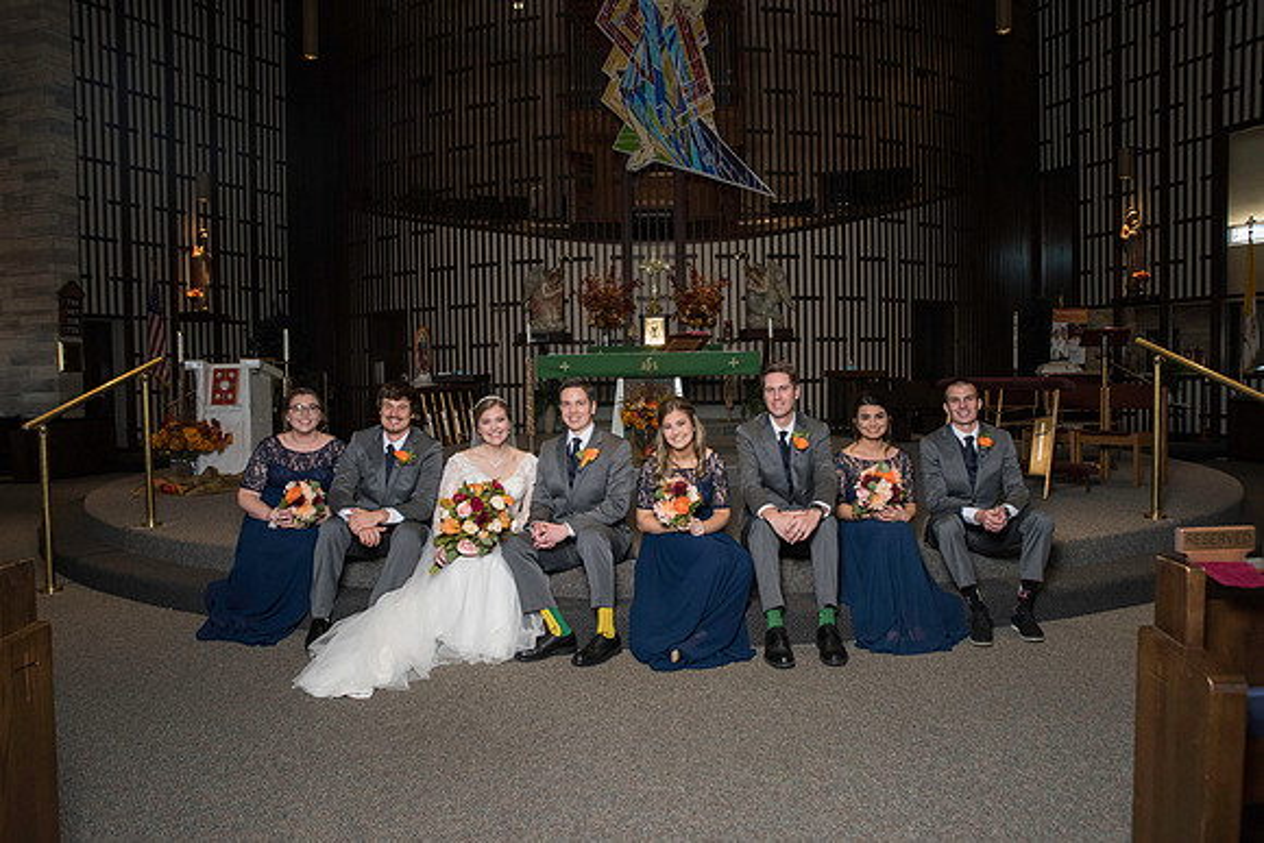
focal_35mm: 24
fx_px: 843
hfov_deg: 73.7
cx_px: 632
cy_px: 422
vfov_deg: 53.2
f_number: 6.3
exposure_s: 1/160
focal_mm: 24
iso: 1000
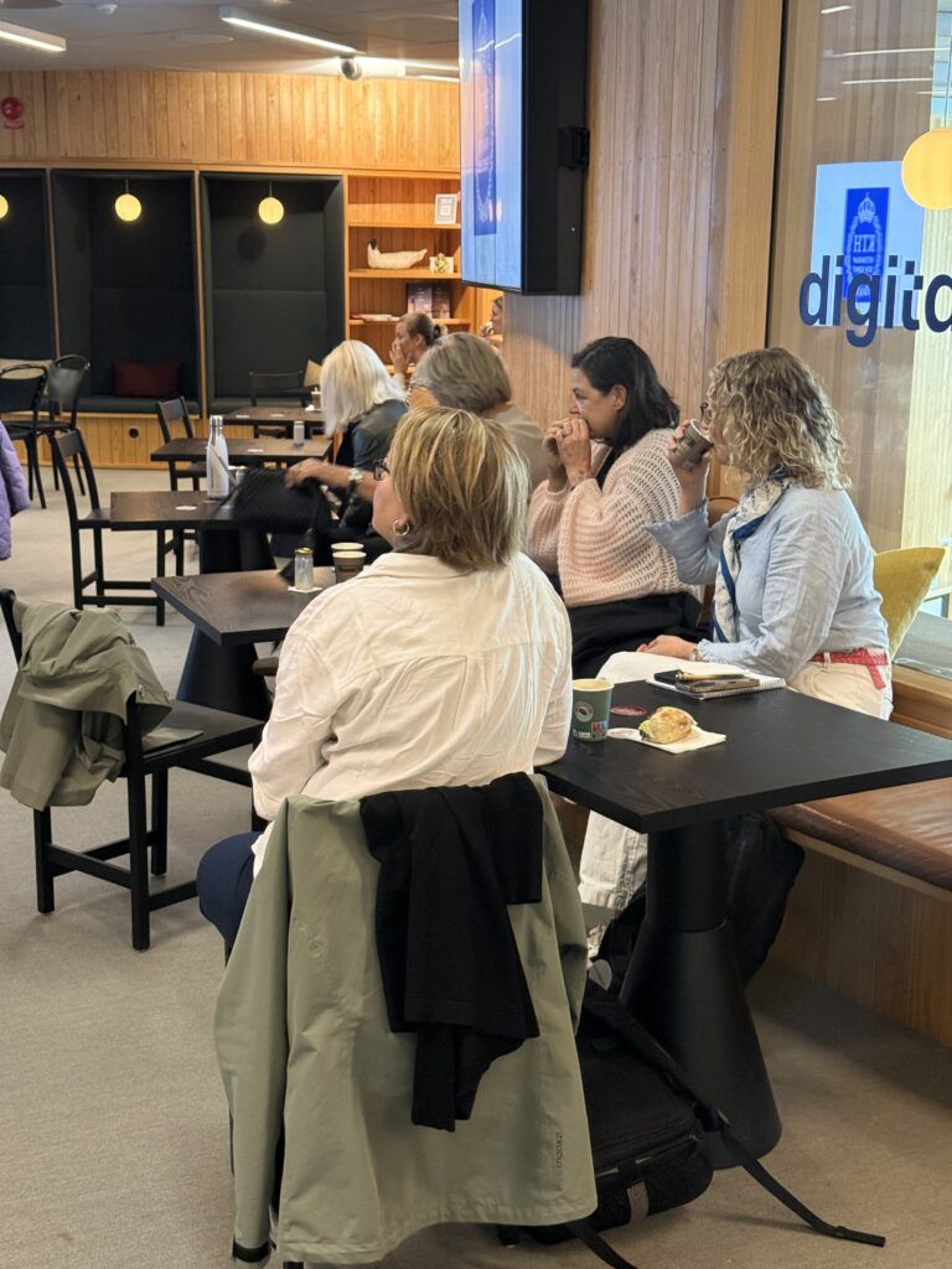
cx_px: 476
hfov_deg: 30.3
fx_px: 1760
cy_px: 634
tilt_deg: -12.1
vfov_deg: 39.7
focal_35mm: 48
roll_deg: -0.8
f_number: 1.78
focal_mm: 6.76
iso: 250
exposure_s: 1/40
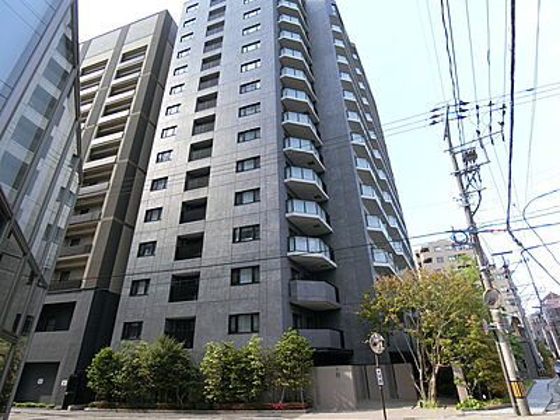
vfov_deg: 68.7
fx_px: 307
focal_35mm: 19
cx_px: 280
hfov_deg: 84.7
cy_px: 210
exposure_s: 1/1000
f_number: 2.7
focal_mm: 4.06
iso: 80
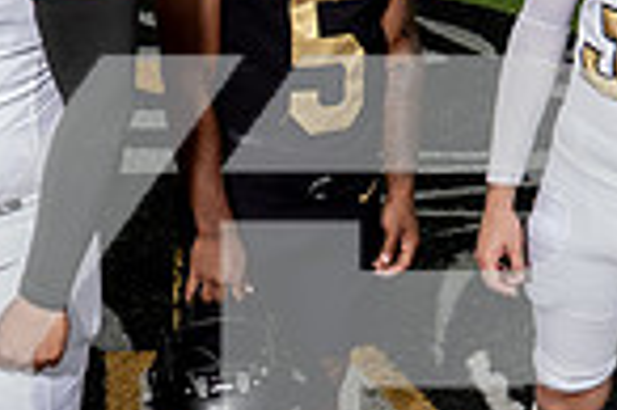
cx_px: 198
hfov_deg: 17.2
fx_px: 2037
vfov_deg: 11.5
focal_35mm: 119
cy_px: 269
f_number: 8
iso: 250
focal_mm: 26
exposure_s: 1/250
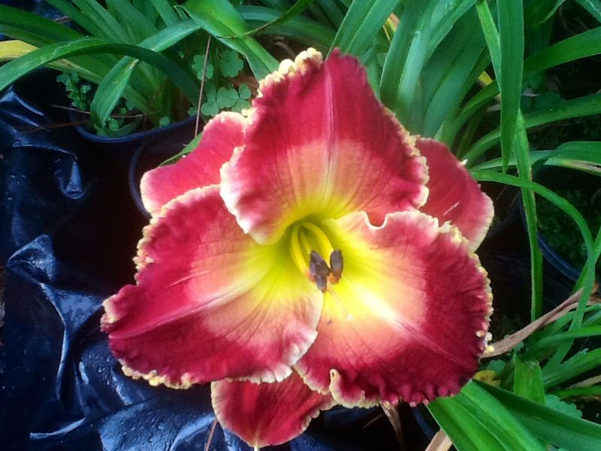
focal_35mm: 44
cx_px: 300
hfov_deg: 42.9
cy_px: 226
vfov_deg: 32.9
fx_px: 764
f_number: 2.4
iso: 64
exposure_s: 1/120
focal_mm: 2.03
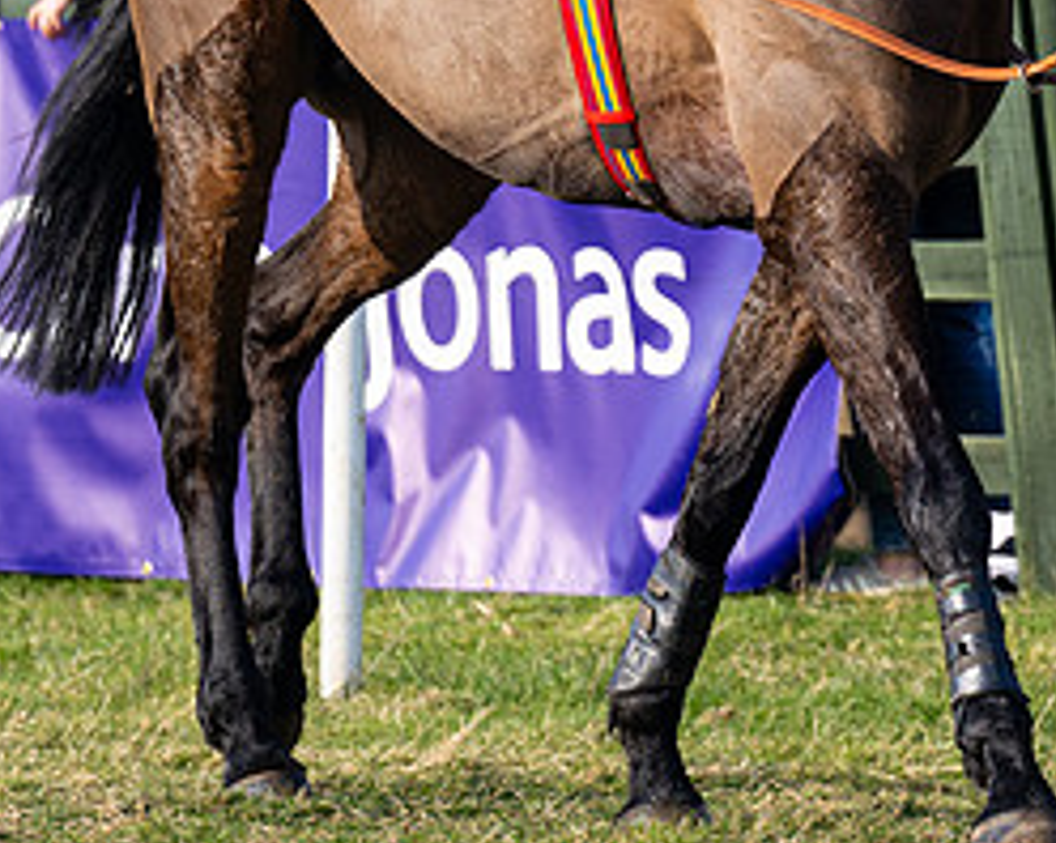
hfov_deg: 4.4
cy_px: -293
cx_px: 1156
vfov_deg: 3.5
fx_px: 13710
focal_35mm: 439
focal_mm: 135
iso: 125
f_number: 4.5
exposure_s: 1/800
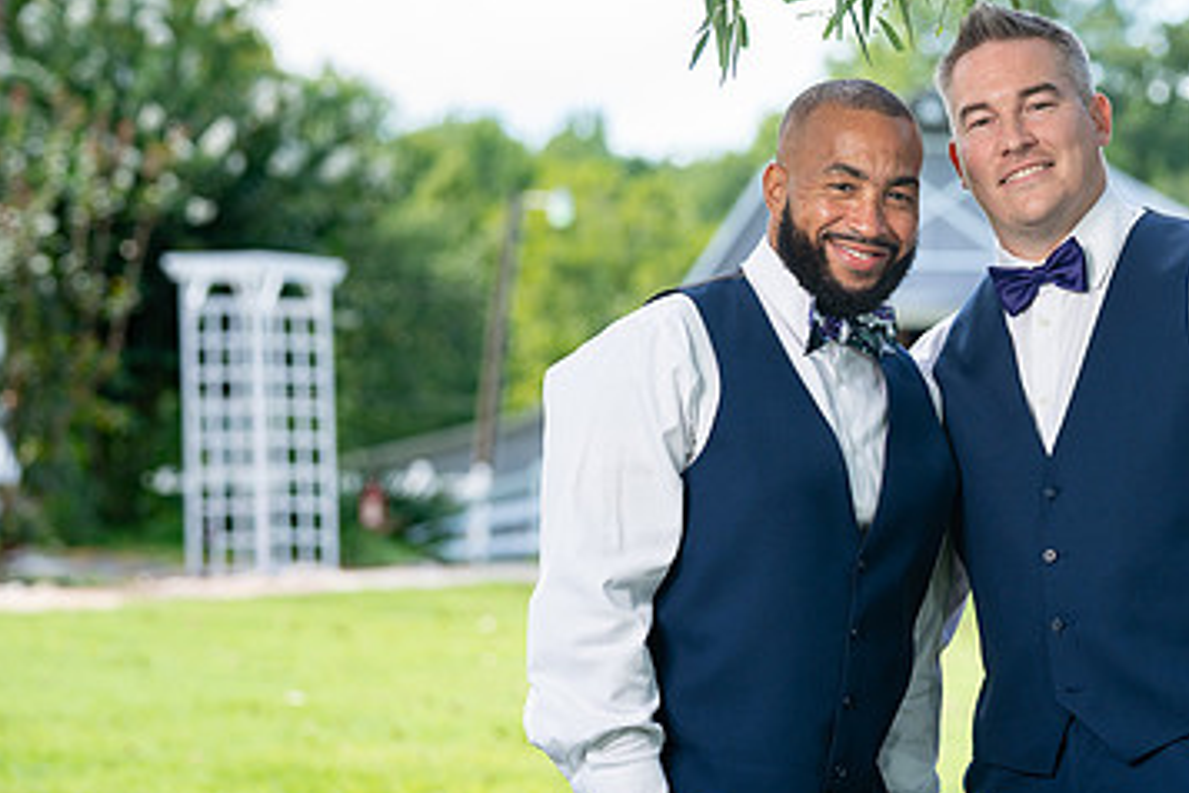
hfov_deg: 12.1
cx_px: 913
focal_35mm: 169
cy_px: 394
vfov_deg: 8.1
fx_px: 5581
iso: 100
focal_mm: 101
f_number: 4
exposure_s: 1/250
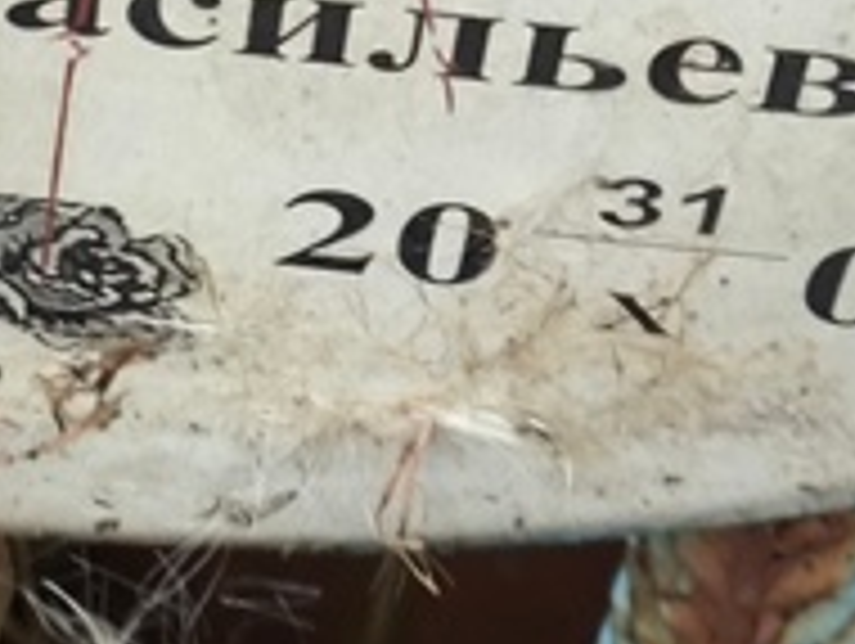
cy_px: -185
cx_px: 97
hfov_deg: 9.4
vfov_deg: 7.0
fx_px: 5193
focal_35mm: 210
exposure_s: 1/60
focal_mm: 4.71
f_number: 1.7
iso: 64
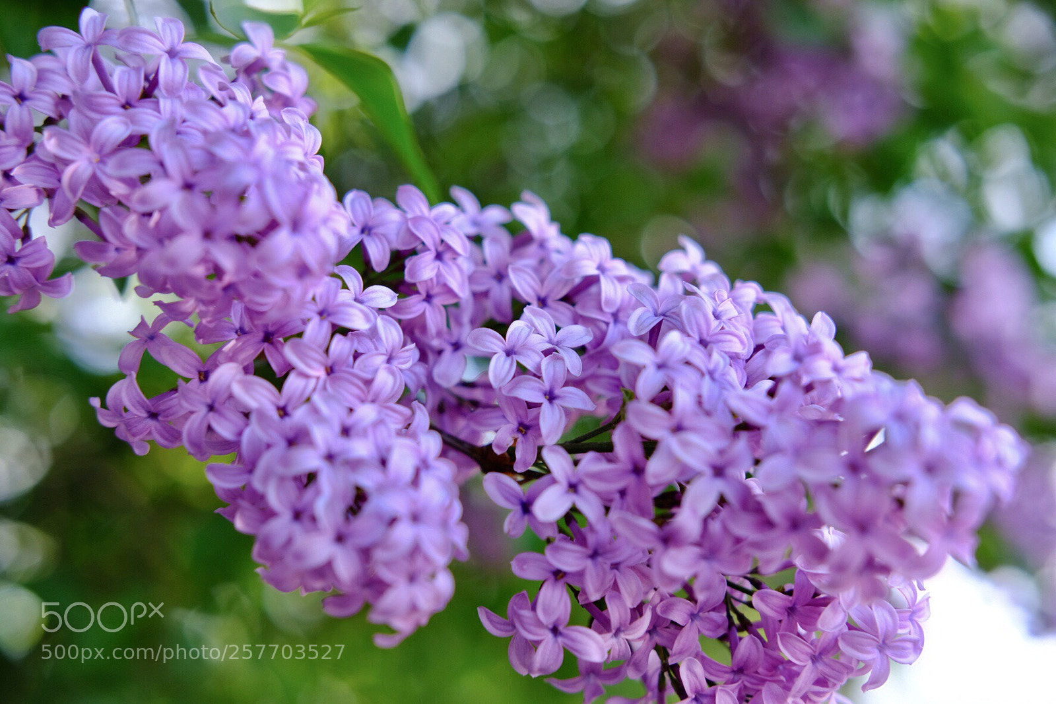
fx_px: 1555
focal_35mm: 53
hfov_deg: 37.5
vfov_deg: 25.5
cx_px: 528
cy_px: 352
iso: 200
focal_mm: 35
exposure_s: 1/160
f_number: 4
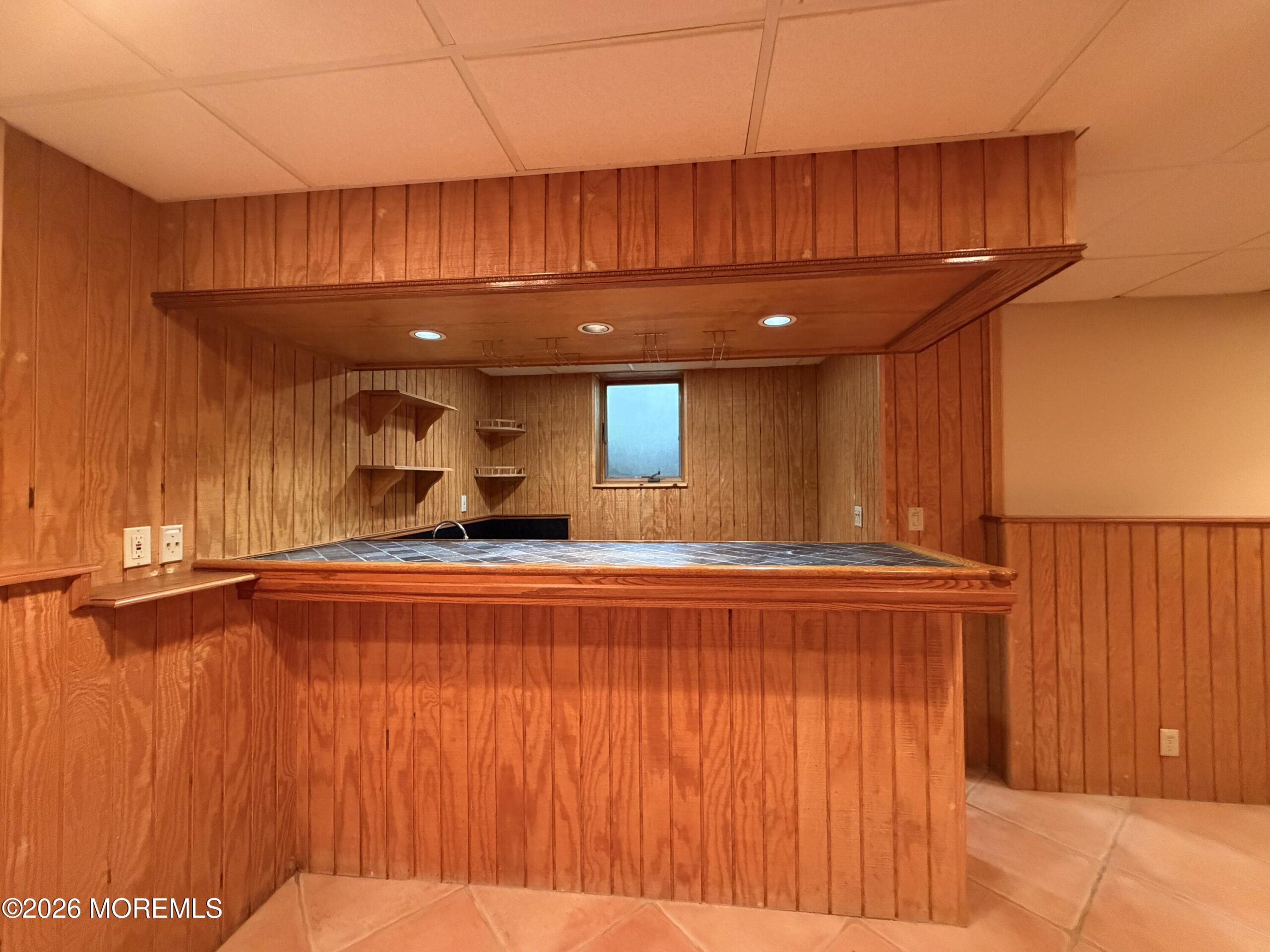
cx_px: 635
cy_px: 476
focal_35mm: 14
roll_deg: +0.9
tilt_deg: -0.1
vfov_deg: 85.7
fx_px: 514
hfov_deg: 102.1
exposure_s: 1/60
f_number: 2.2
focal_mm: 2.22
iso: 800
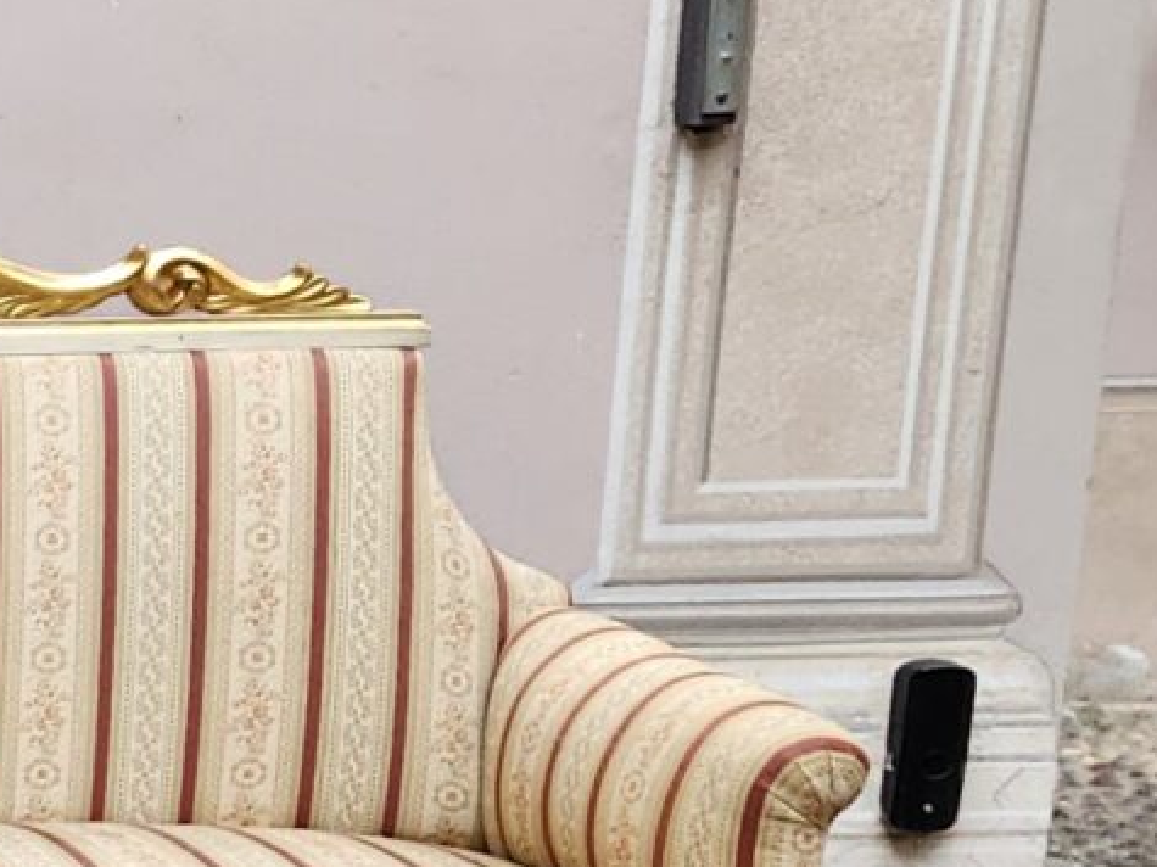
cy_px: 957
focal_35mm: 124
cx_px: -1245
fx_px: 4144
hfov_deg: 13.4
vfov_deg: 11.8
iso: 200
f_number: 1.8
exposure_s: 1/182
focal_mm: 5.4
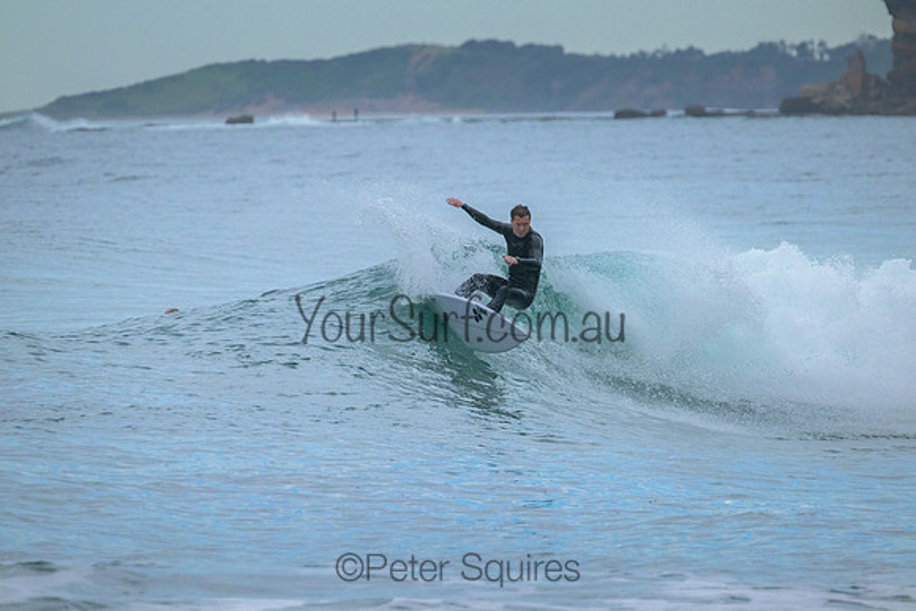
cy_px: 306
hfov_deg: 3.7
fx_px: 13997
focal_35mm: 550
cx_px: 458
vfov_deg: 2.5
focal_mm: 550
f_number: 11
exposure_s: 1/1250
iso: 3600
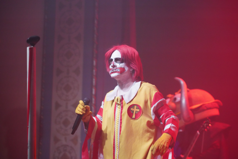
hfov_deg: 19.5
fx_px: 694
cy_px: 80
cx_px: 119
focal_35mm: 105
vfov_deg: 13.0
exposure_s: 1/160
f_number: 4
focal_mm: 105
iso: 12800
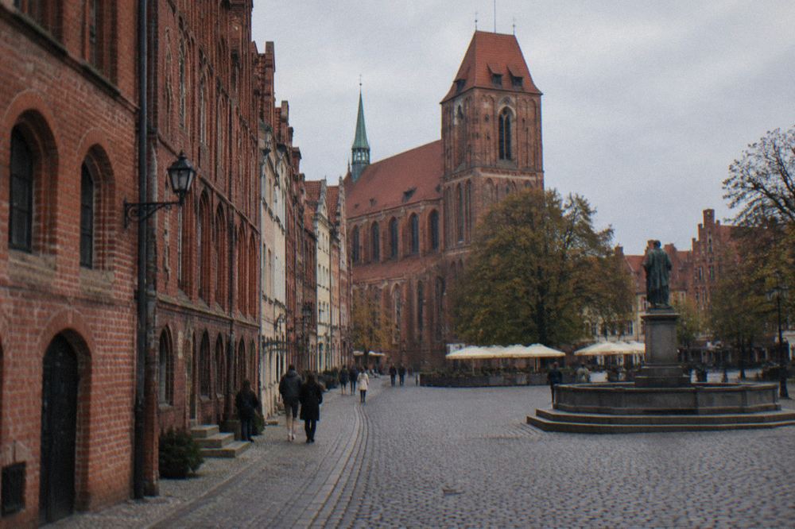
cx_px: 398
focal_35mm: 49
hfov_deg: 40.4
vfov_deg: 27.5
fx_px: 1082
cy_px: 264
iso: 320
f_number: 6.3
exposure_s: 1/400
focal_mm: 49
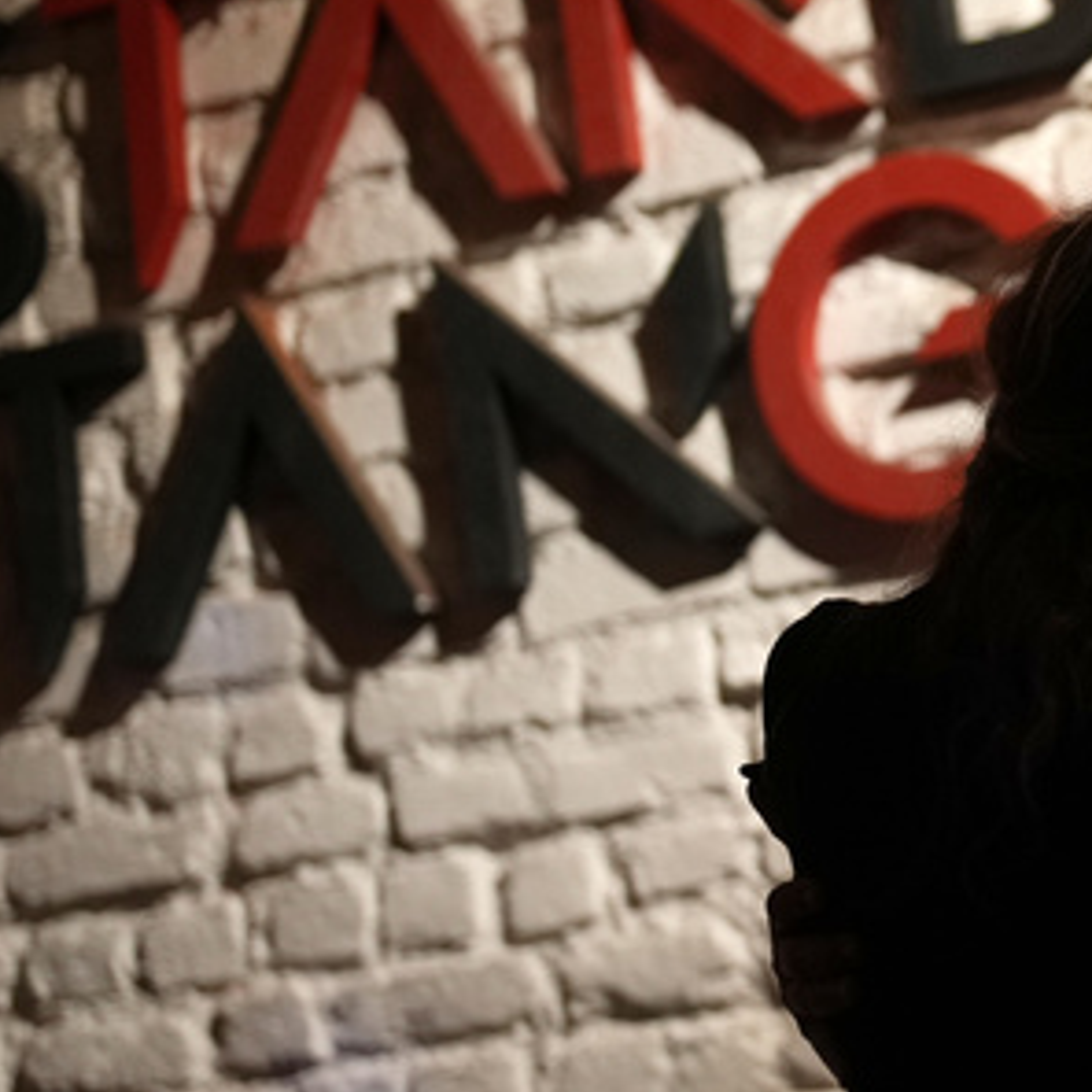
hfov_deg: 11.5
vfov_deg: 11.9
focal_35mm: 147
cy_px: 553
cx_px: 1524
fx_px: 5246
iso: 1000
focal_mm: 50
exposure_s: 1/500
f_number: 1.2
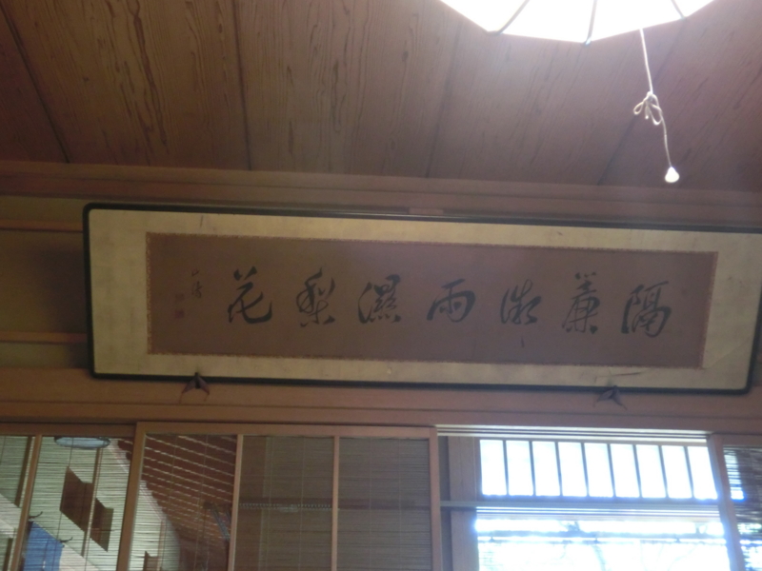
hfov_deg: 49.0
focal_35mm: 38
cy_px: 286
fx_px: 836
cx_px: 381
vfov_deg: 37.7
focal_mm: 6.67
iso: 800
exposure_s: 1/15
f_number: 3.9
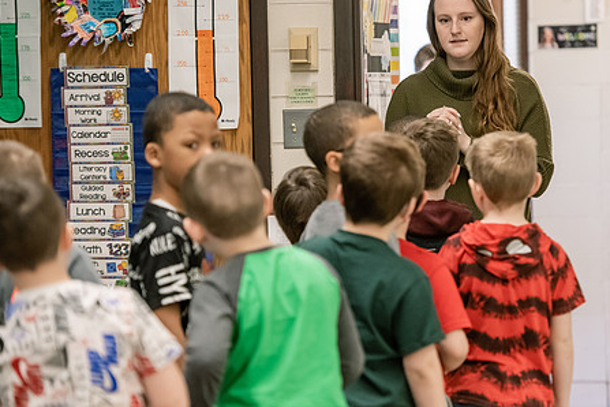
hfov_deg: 10.9
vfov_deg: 7.3
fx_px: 3185
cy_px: 182
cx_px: 383
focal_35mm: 188
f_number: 3.2
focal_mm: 145
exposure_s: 1/200
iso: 3200
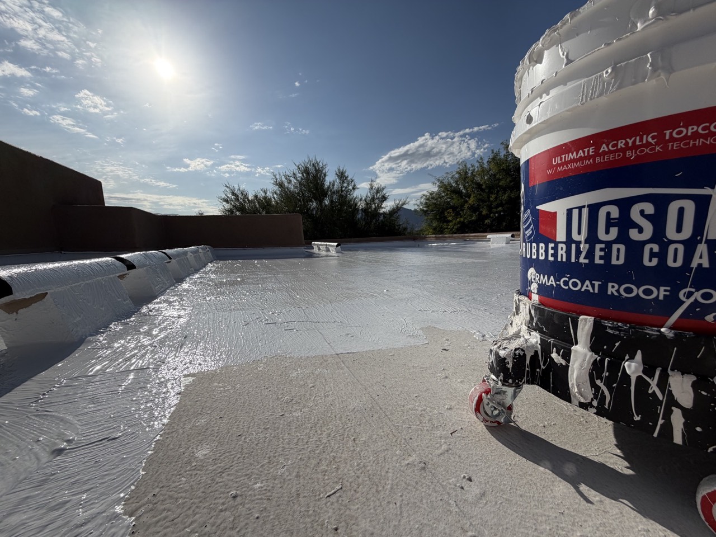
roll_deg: +2.6
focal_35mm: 14
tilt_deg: -5.8
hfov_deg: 102.1
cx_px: 358
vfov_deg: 85.7
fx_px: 290
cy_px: 268
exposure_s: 1/3663
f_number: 2.2
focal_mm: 2.22
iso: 25
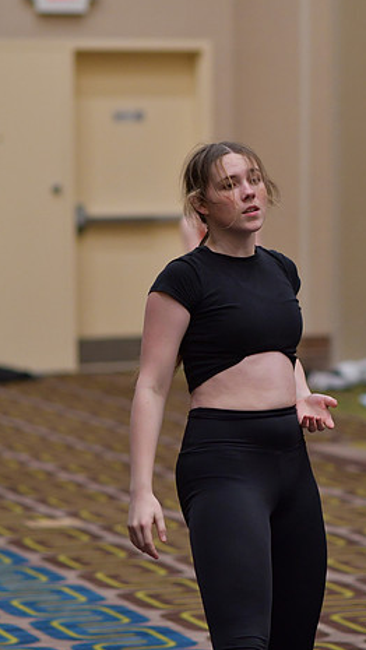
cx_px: 265
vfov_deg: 13.0
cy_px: 358
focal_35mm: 166
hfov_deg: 7.3
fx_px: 2860
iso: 1250
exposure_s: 1/800
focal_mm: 85
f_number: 2
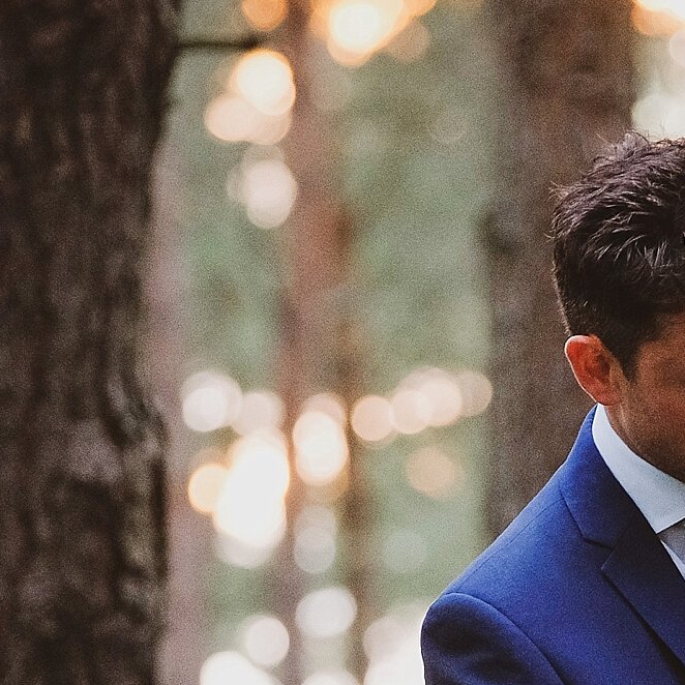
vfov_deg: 3.3
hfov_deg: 3.3
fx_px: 11933
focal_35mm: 533
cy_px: 746
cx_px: 556
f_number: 2.8
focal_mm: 110.6
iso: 2500
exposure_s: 1/60
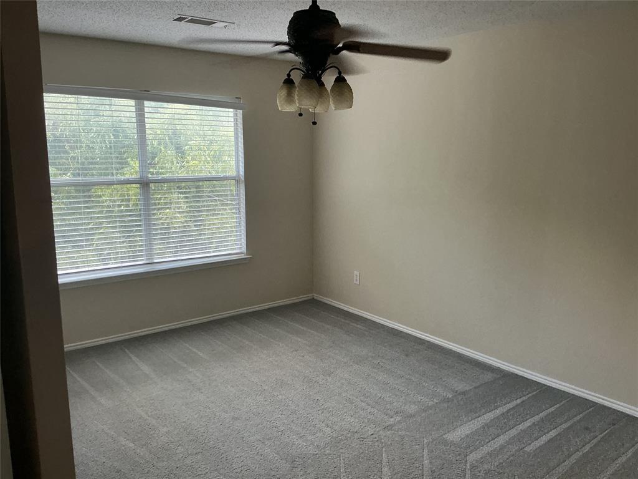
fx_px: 534
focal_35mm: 29
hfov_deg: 61.7
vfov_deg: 48.2
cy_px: 240
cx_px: 319
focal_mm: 3
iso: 100
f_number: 1.8
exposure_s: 1/60
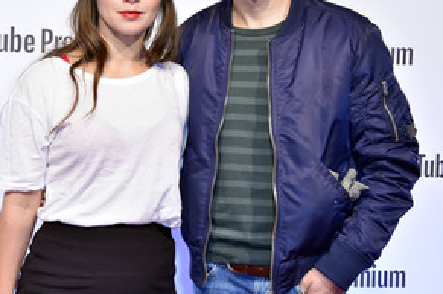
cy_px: 81
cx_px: 214
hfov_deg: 16.9
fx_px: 1486
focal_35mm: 121
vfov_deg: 11.3
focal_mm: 78
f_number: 5.6
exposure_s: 1/160
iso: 640
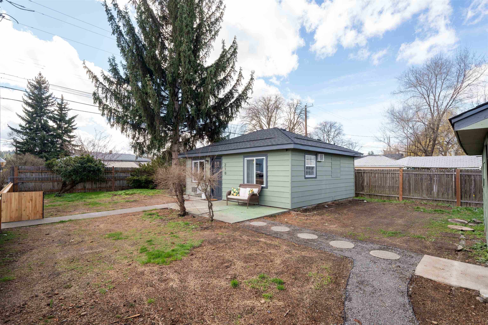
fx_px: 229
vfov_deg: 70.8
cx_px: 244
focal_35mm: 17
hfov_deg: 93.6
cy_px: 162
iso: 200
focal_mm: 16.9
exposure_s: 1/125
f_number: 8
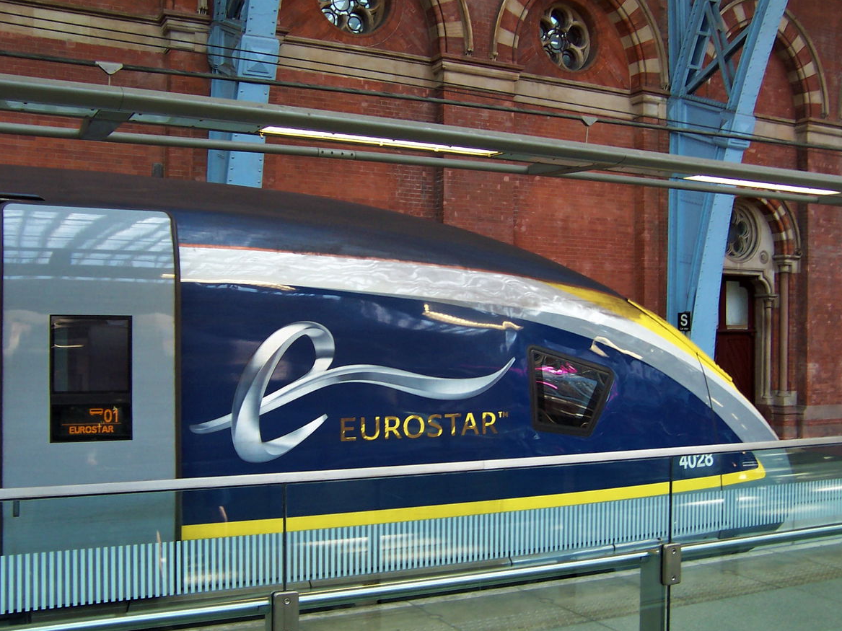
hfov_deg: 50.1
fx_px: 900
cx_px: 426
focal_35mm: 37
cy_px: 322
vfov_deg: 38.7
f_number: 2.8
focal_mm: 5.6
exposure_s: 1/30
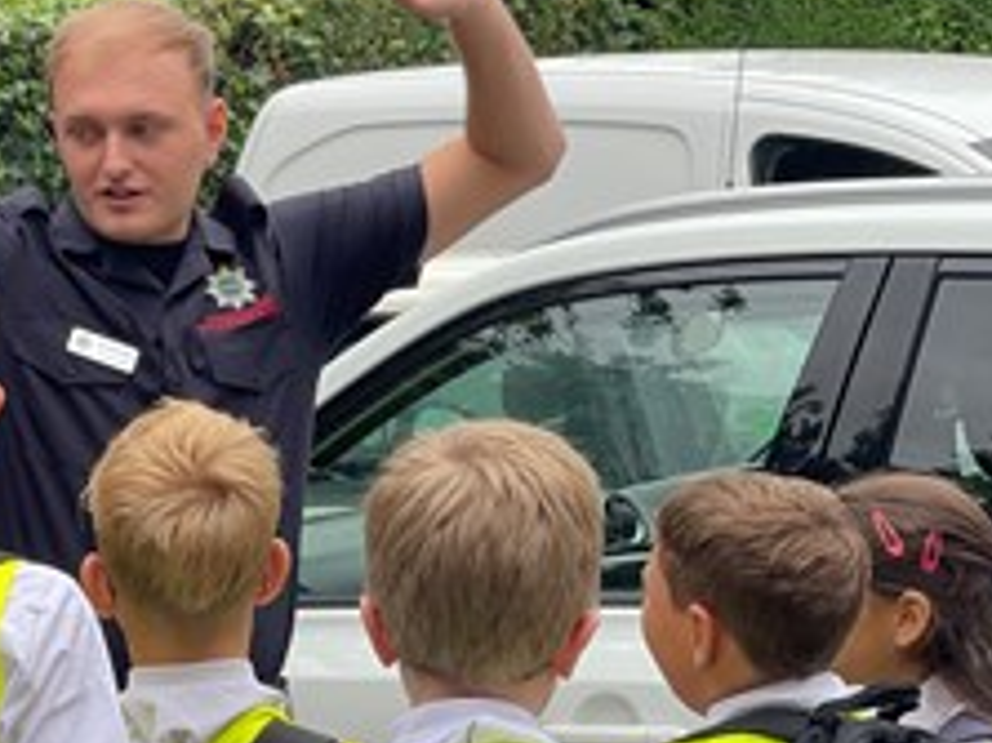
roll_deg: +2.2
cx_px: -107
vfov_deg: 9.0
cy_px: 325
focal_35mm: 165
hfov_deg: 11.8
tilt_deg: -2.6
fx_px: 4726
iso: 20
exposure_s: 1/129
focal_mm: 7.5
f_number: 2.2
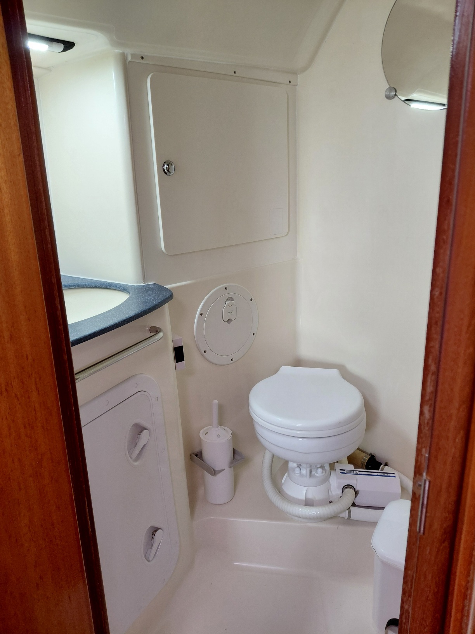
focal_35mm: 25
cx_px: 238
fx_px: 457
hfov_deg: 54.9
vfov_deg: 69.4
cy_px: 317
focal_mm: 4.69
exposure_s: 1/60.2
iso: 250
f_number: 1.8
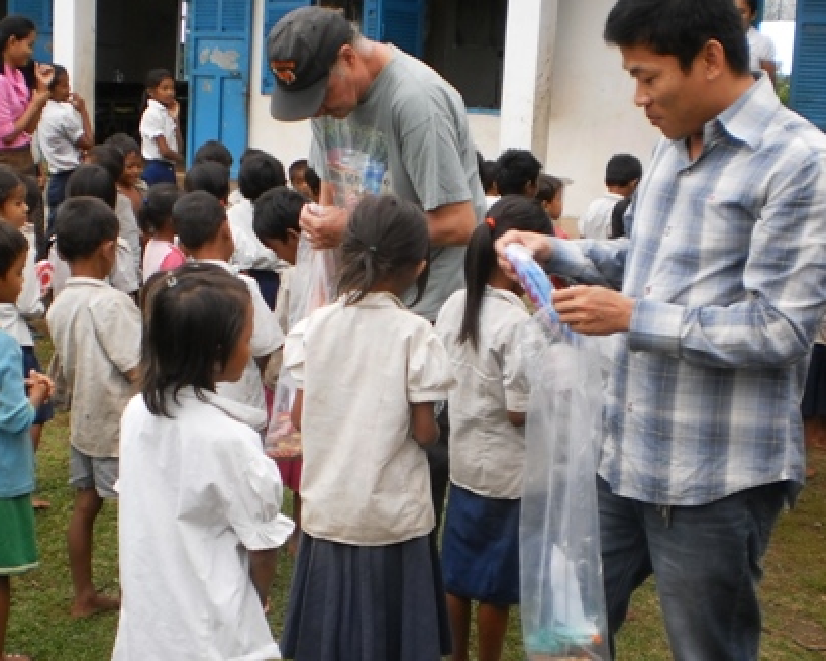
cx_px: 378
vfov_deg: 27.6
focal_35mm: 55
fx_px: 1344
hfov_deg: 34.1
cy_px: 372
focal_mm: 6.3
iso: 100
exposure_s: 1/100
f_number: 3.1
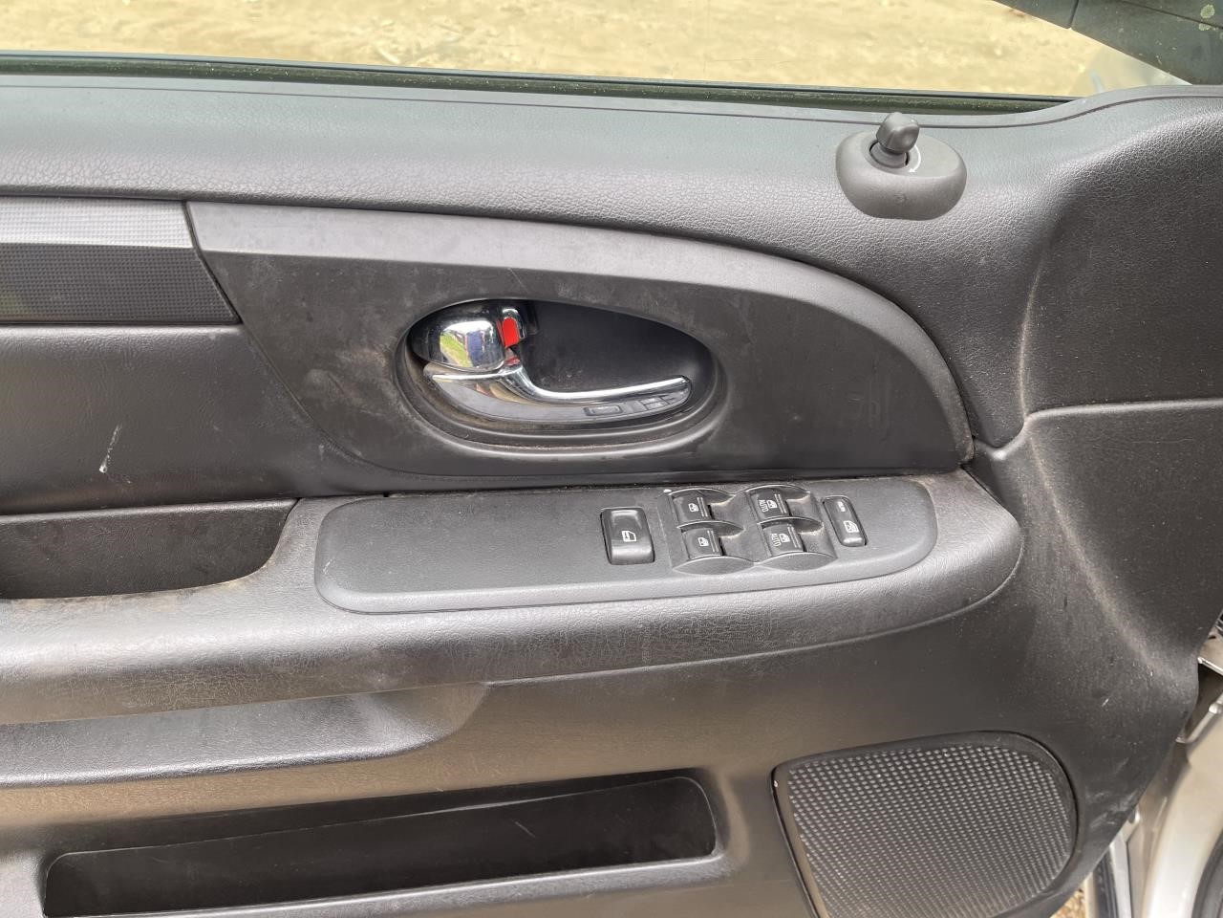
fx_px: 883
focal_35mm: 25
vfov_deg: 54.9
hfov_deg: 69.4
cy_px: 459
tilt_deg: -38.3
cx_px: 612
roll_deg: -2.8
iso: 40
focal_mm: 5.1
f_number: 1.6
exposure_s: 1/121
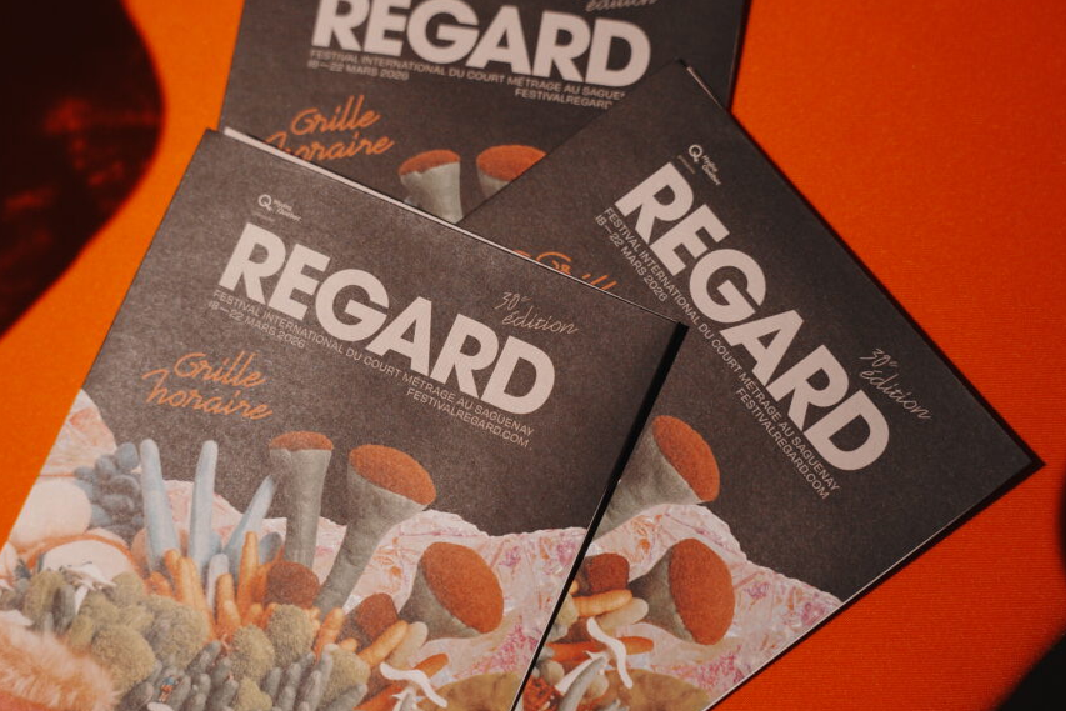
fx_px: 1610
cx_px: 432
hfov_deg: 36.5
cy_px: 302
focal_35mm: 54
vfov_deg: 24.9
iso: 3200
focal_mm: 45.3
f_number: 2.8
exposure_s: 1/125
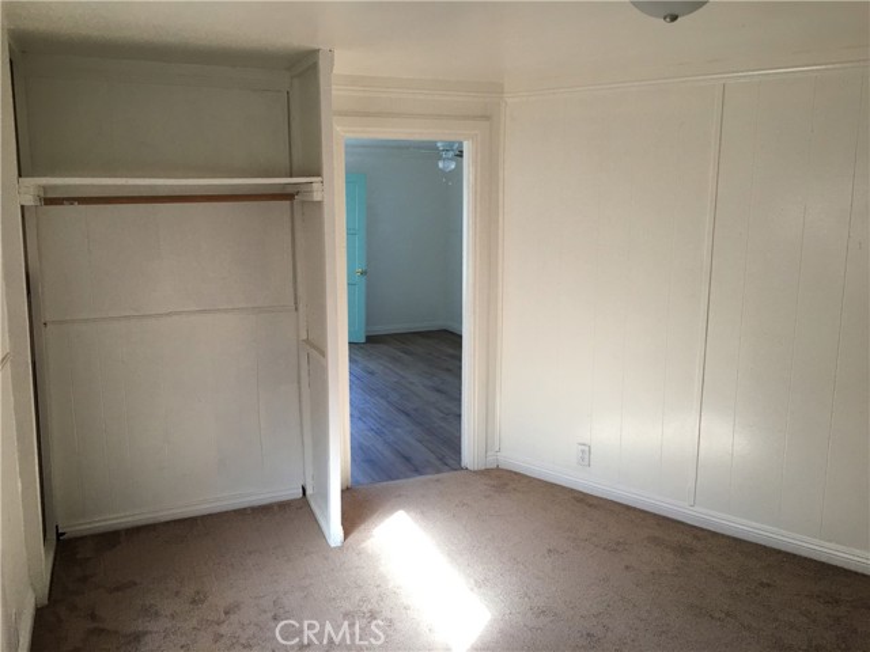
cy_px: 326
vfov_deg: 48.2
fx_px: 729
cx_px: 435
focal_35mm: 29
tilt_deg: -9.5
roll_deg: +0.2
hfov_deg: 61.7
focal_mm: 4.15
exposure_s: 1/30
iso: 32
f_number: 2.2
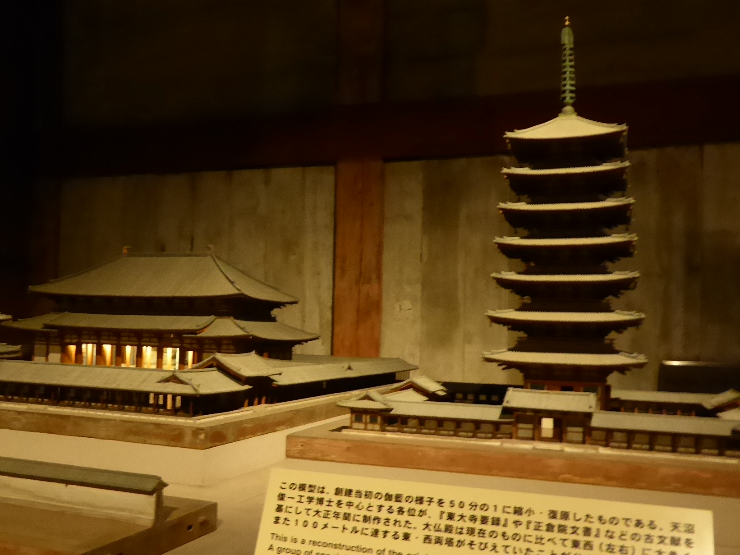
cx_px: 240
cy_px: 303
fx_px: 834
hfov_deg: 47.0
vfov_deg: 36.8
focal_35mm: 39
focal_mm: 4.3
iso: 800
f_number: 3.3
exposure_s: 1/5
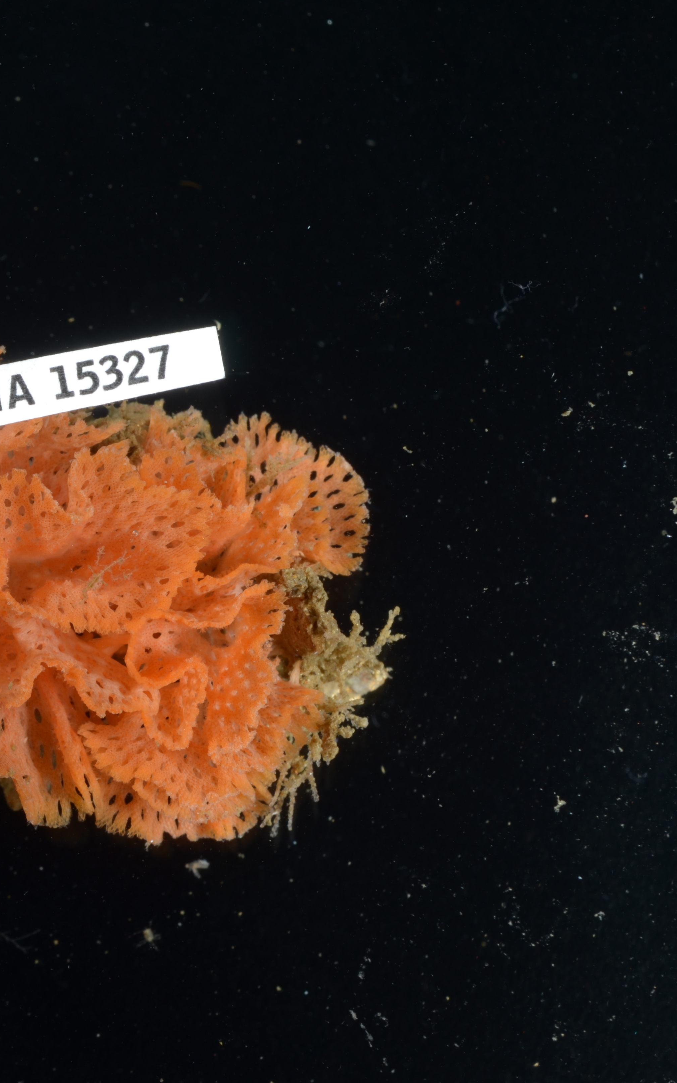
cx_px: -138
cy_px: 544
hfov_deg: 9.3
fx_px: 4104
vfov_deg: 15.0
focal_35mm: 139
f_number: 18
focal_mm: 60
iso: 100
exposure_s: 1/250
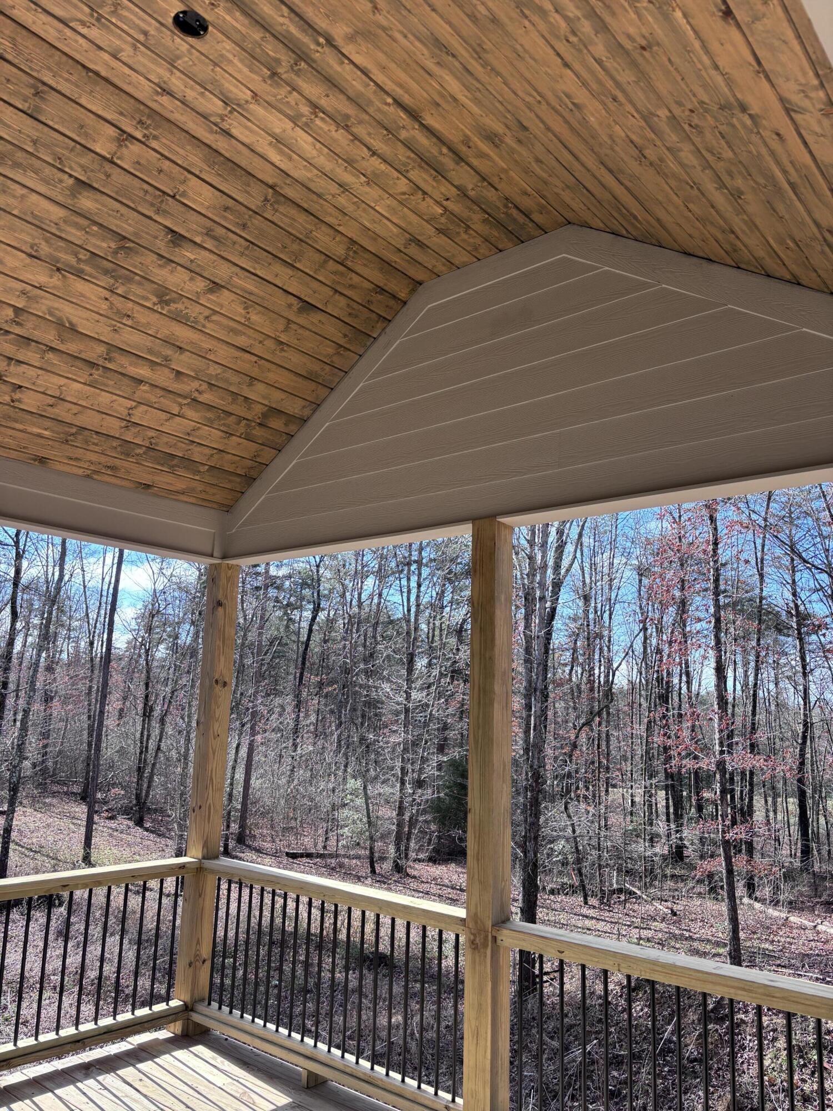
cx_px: 416
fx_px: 834
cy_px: 556
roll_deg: -2.8
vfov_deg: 67.3
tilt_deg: +9.4
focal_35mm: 26
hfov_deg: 53.1
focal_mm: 5.96
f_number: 1.6
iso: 50
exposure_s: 1/559
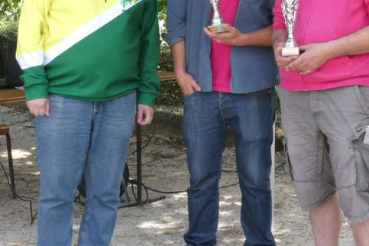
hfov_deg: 21.9
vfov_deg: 14.7
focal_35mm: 93
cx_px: 178
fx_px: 953
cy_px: 94
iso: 250
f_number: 8
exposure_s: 1/80
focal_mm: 9.6
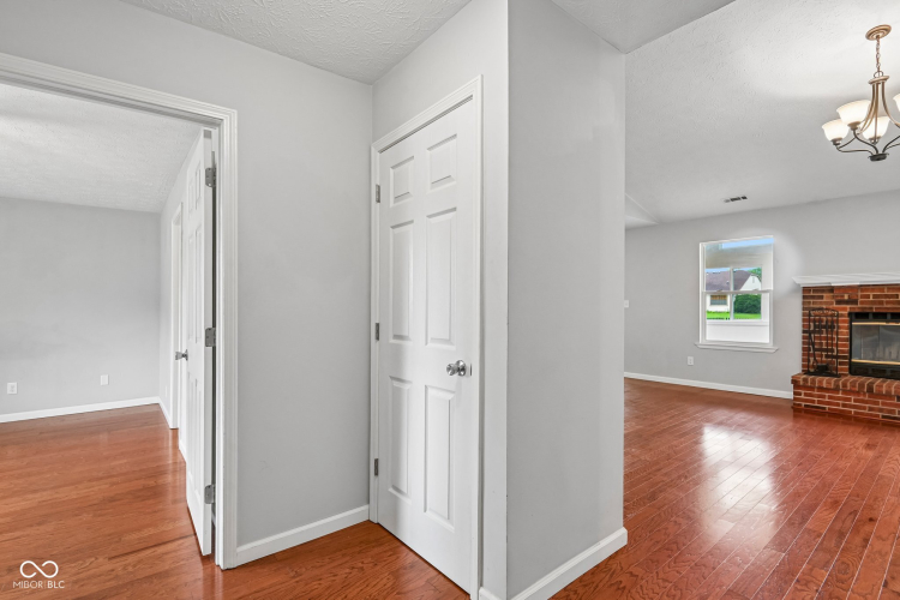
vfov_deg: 73.7
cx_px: 450
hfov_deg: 96.7
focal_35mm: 16
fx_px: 400
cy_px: 300
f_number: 8
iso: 400
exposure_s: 1/13
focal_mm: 16
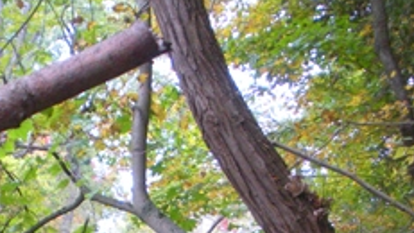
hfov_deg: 20.9
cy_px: 389
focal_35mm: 102
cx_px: 131
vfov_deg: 11.2
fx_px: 1120
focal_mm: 6.3
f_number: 3.5
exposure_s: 1/57
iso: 207
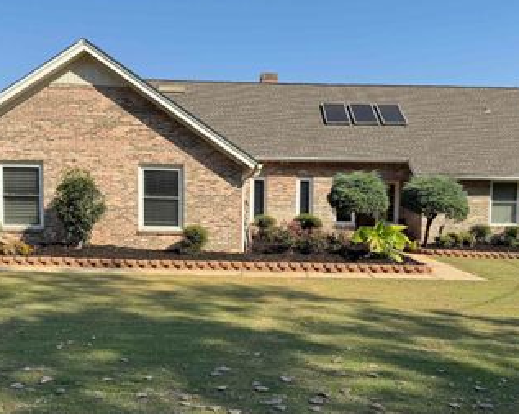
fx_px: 568
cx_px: 269
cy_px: 238
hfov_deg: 49.1
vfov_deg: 40.0
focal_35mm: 37
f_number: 1.78
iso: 80
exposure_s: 1/3425
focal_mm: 6.76
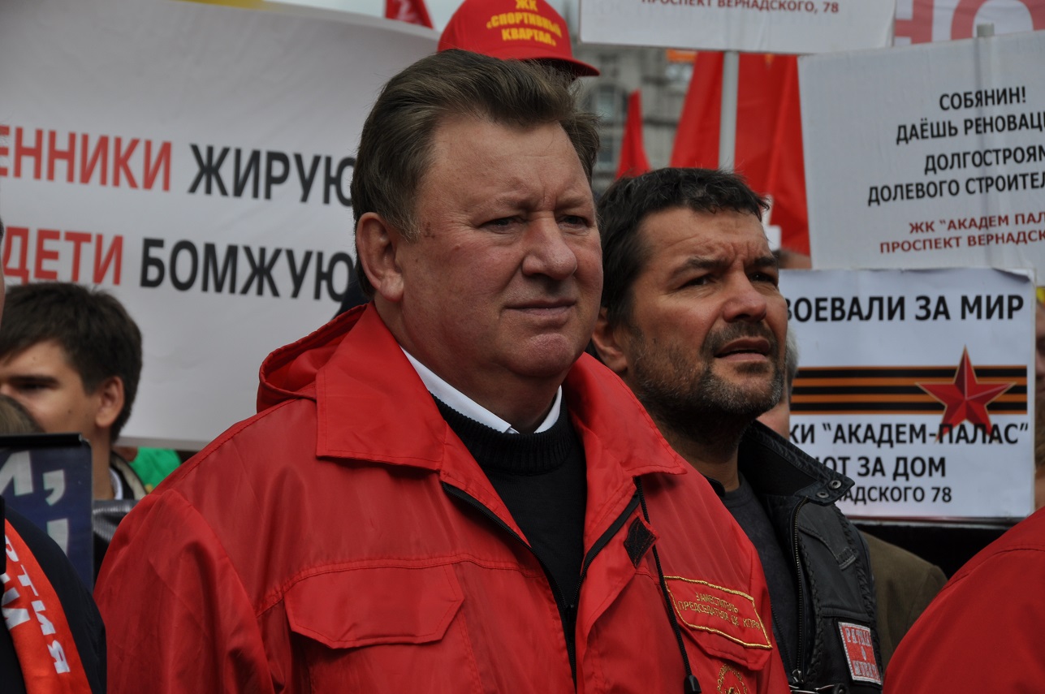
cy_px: 347
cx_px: 522
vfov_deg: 8.7
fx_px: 4567
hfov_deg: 13.1
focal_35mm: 158
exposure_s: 1/320
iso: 200
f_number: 9
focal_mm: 105
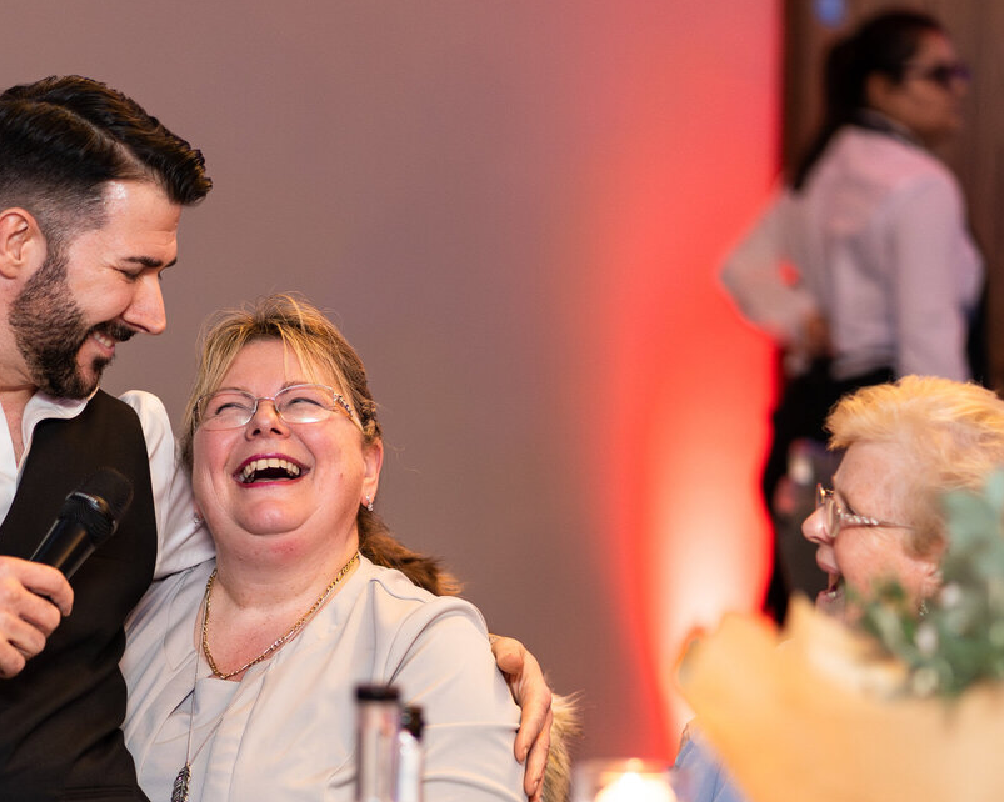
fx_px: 4723
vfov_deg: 9.7
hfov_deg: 12.1
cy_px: 560
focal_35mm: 159
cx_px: 405
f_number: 1.8
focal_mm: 85
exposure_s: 1/250
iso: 1600
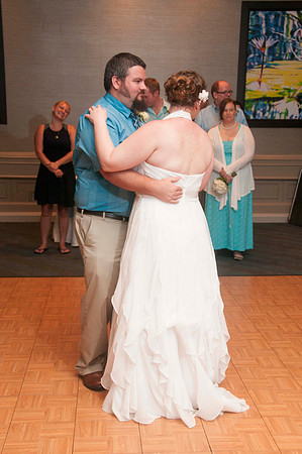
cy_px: 227
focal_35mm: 48
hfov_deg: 28.0
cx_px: 151
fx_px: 605
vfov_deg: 41.2
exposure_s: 1/60
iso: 400
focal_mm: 32
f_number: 5.6
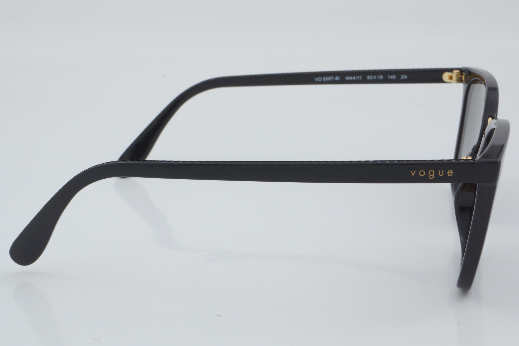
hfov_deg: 27.0
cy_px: 173
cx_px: 260
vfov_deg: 18.2
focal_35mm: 75
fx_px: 1081
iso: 100
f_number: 29
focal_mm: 50
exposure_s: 1/4
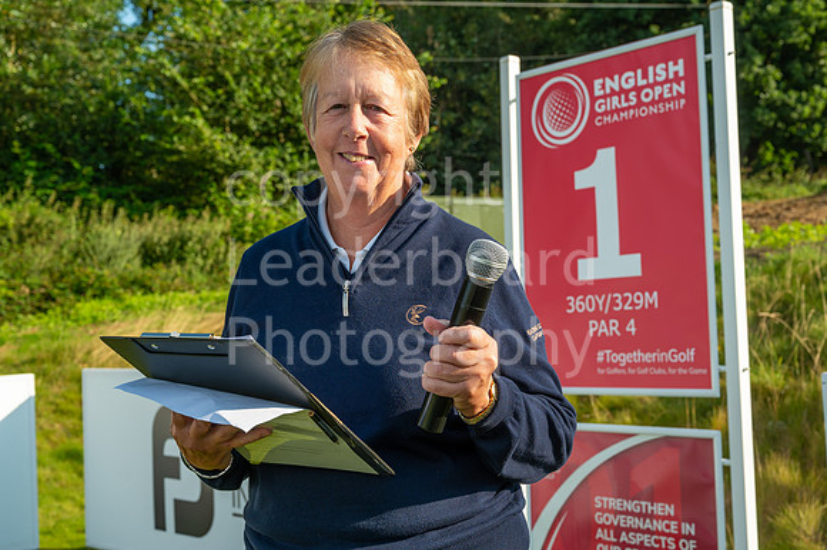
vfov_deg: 27.5
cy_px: 257
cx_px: 440
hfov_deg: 40.3
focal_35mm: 49
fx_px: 1125
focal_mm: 46
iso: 125
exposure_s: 1/250
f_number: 6.3
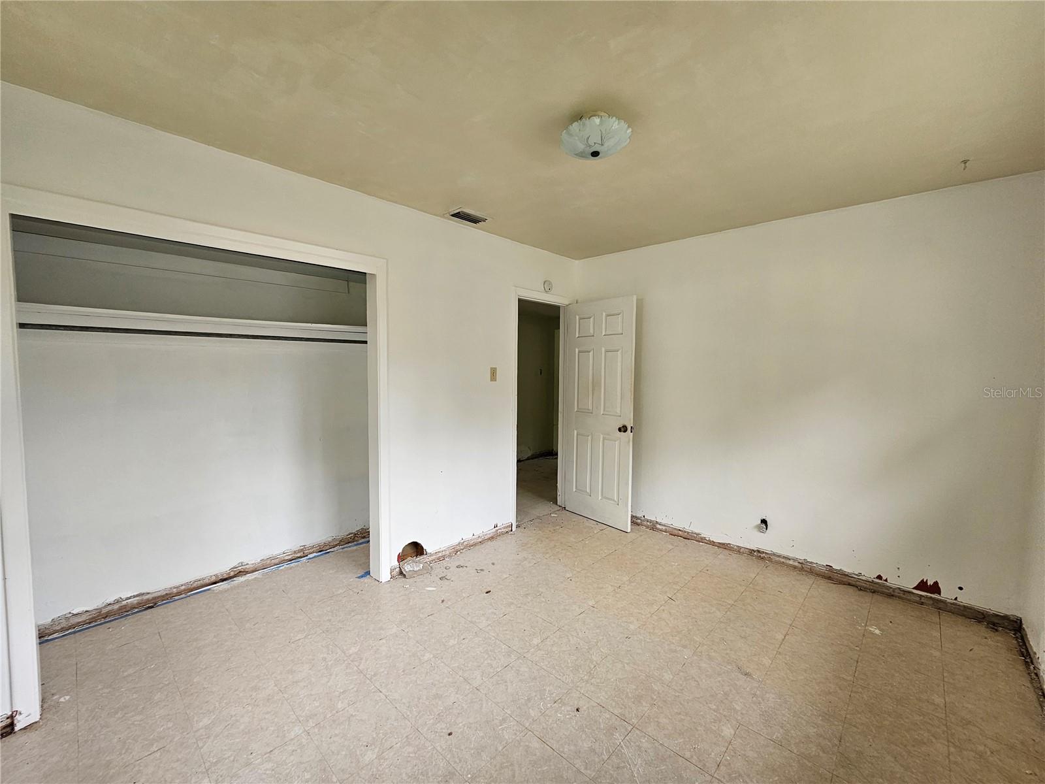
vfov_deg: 89.9
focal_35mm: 13
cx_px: 522
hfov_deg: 106.2
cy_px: 392
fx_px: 392
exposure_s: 1/100
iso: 100
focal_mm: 2.2
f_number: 2.2
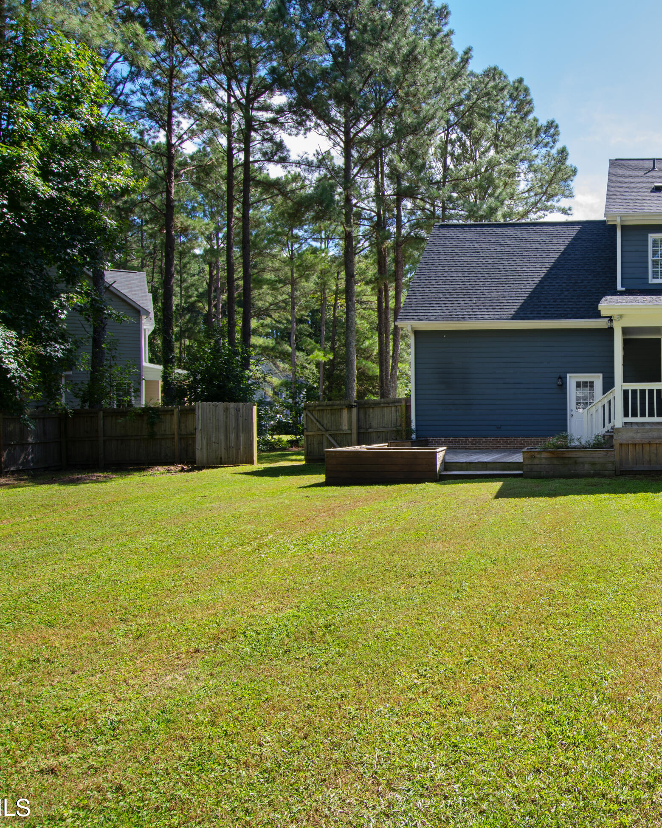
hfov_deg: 48.7
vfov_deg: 66.0
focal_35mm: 26
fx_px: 637
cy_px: 422
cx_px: 603
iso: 125
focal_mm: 12
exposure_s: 1/40
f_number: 8
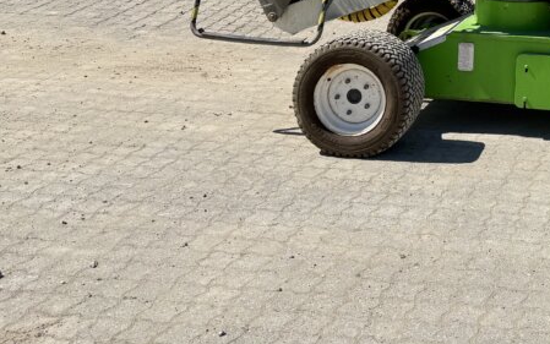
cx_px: 587
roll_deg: -3.4
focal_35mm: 58
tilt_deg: -4.4
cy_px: -94
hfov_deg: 31.6
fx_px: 870
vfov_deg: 20.6
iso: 80
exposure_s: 1/4608
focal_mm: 6.76
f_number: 1.78
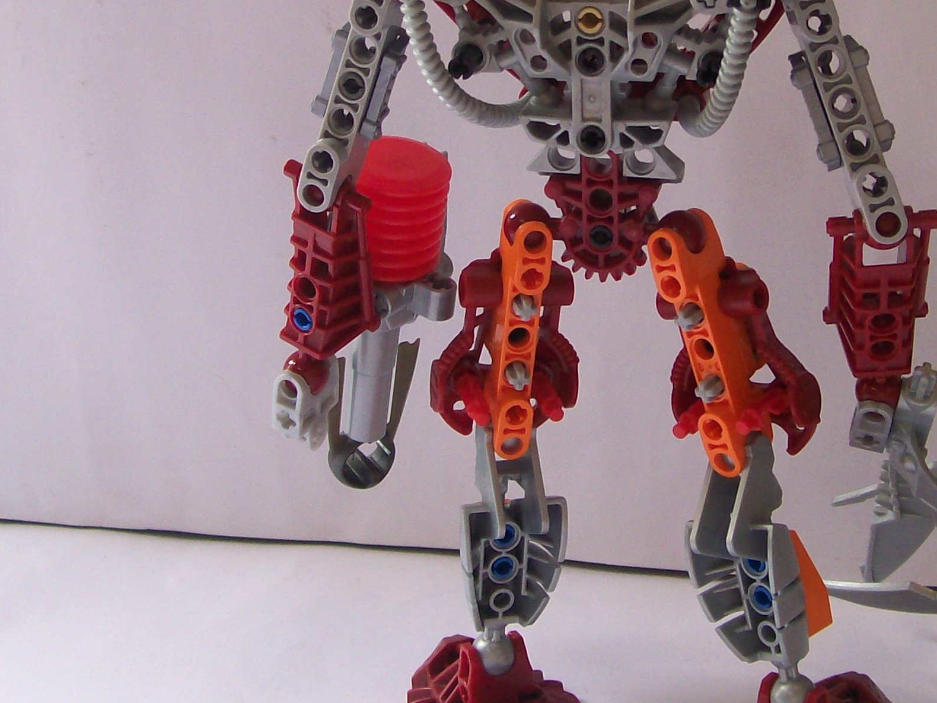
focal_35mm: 70
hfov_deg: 27.8
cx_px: 525
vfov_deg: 20.9
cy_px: 183
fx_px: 1895
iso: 80
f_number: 2.7
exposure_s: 1/47.7
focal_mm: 6
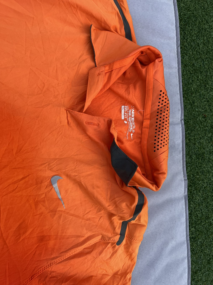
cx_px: 106
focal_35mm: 26
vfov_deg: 67.3
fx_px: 213
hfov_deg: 53.1
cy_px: 142
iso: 40
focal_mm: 5.7
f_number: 1.5
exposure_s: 1/121
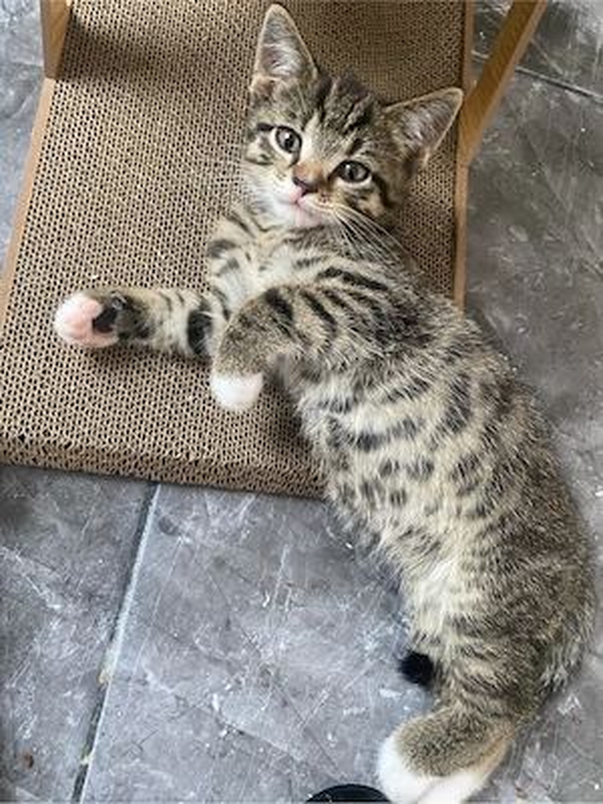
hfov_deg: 53.1
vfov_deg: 67.3
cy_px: 402
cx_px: 302
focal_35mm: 26
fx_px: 604
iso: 500
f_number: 1.8
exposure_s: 1/40
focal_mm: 4.25
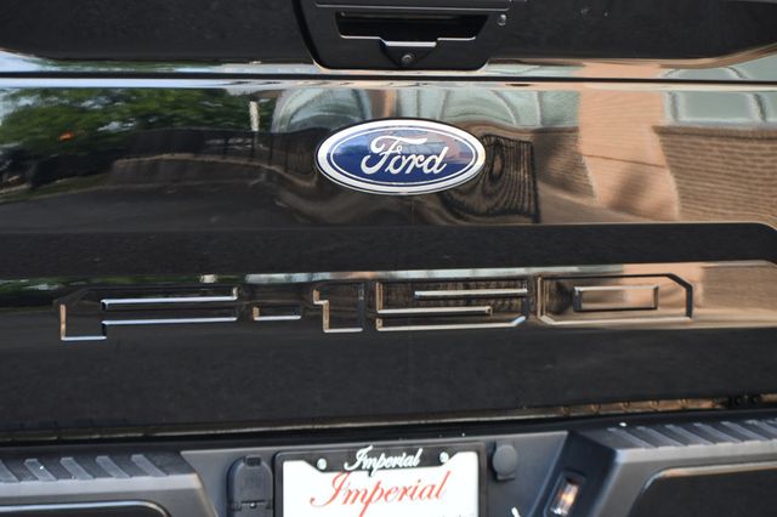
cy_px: 258
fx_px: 2265
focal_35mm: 105
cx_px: 388
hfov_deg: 19.5
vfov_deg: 13.0
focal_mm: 70
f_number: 4.5
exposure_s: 1/250
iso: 720
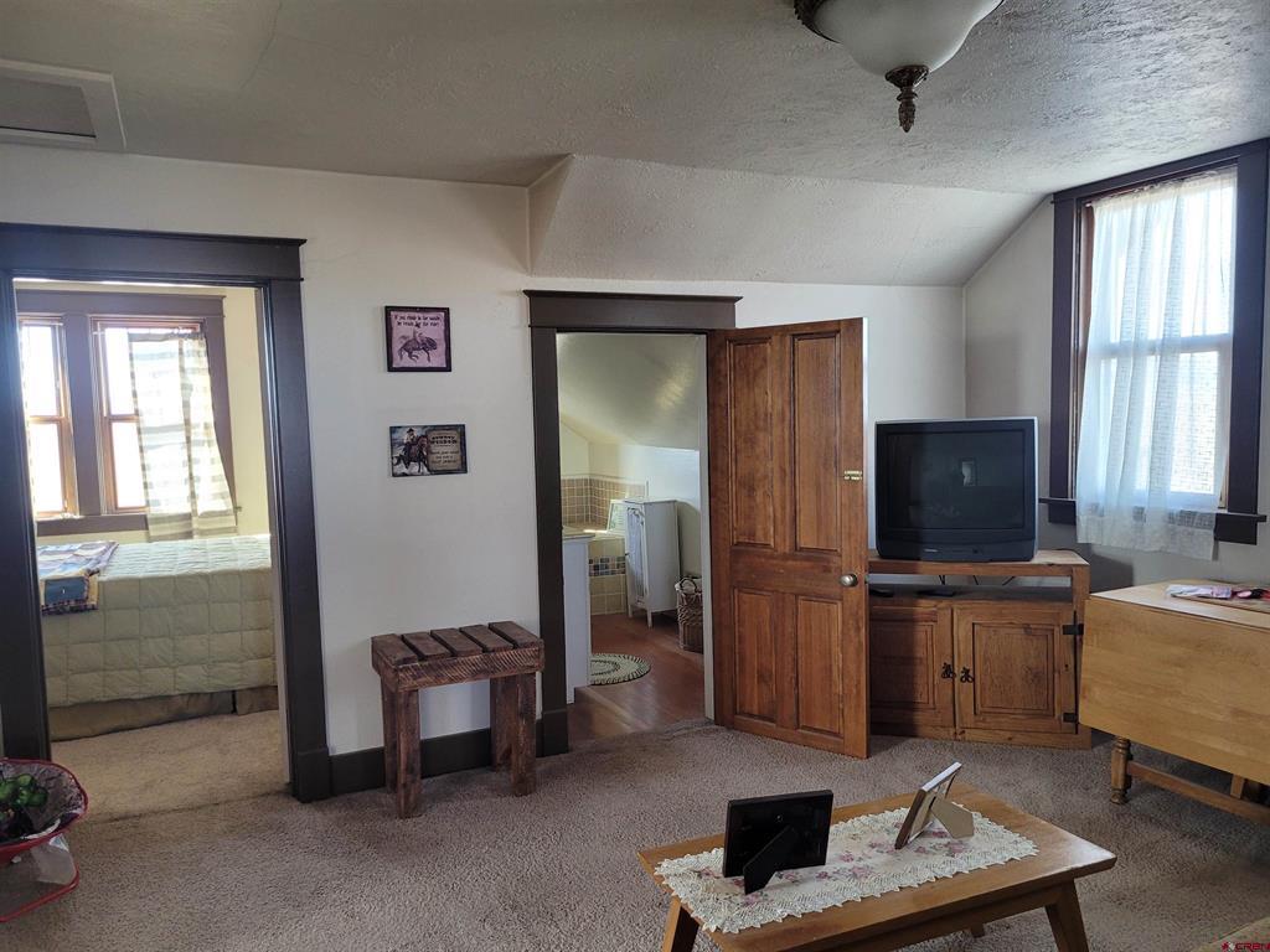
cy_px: 476
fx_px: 954
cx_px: 635
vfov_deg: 53.1
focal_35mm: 26
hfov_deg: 67.3
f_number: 1.8
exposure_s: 1/60
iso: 200
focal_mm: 5.4
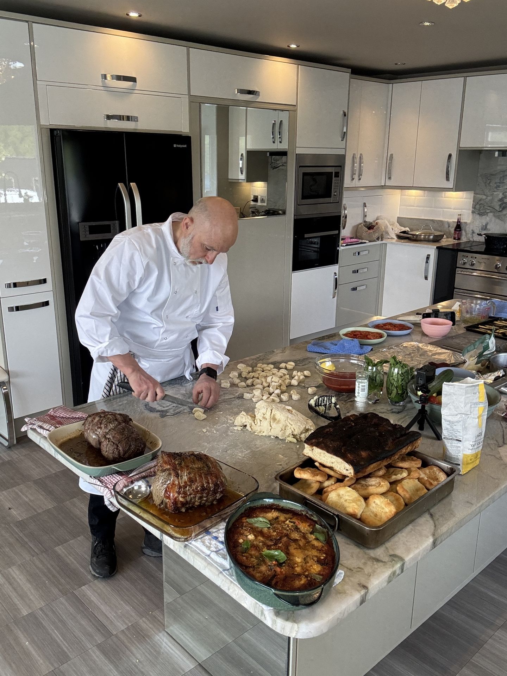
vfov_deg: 60.0
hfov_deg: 46.8
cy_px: 338
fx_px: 586
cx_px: 254
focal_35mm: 30
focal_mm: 2.69
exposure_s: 1/121
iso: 80
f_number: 1.9
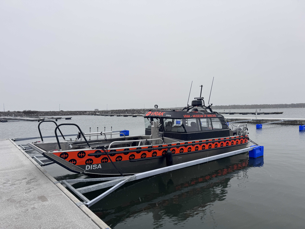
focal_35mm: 24
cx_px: 152
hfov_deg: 71.6
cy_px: 114
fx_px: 211
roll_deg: +1.2
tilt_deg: -0.7
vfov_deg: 56.8
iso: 64
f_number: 1.78
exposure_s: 1/149
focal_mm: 6.76
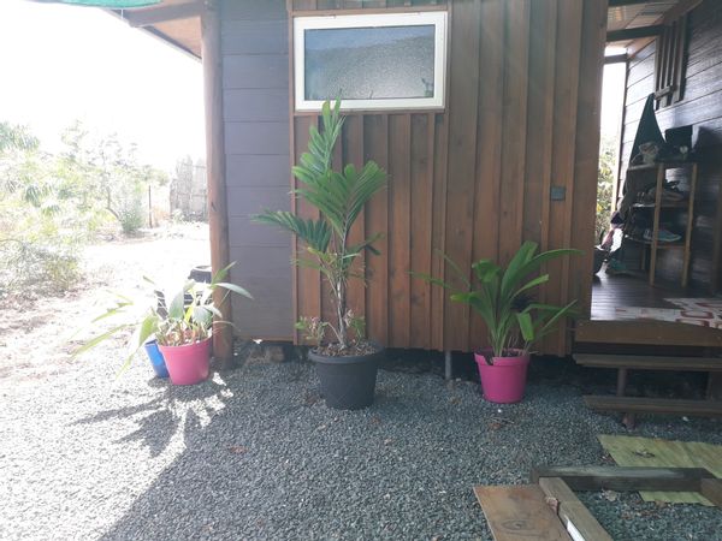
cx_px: 361
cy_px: 270
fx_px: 563
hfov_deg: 65.3
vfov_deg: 51.4
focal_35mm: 27
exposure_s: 1/178
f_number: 1.9
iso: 40
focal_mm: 3.6
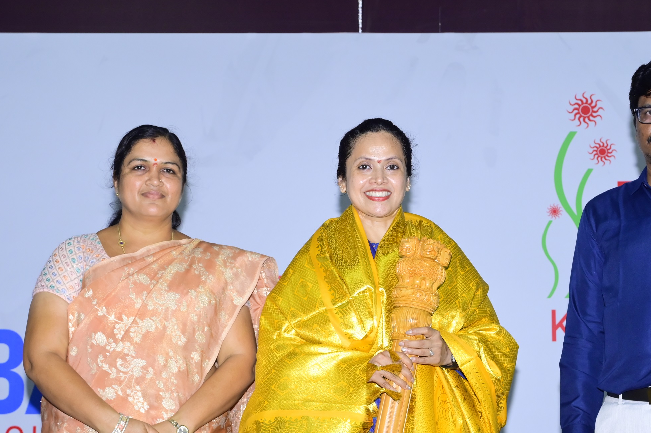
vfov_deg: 17.8
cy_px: 327
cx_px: 407
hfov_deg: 26.6
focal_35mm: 76
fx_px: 1373
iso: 1250
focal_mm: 49
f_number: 6.3
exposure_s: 1/200
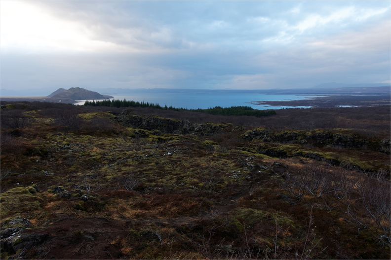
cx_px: 196
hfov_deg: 73.7
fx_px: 261
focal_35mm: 24
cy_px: 130
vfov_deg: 53.1
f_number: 5.6
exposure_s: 1/125
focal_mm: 8.8
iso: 400
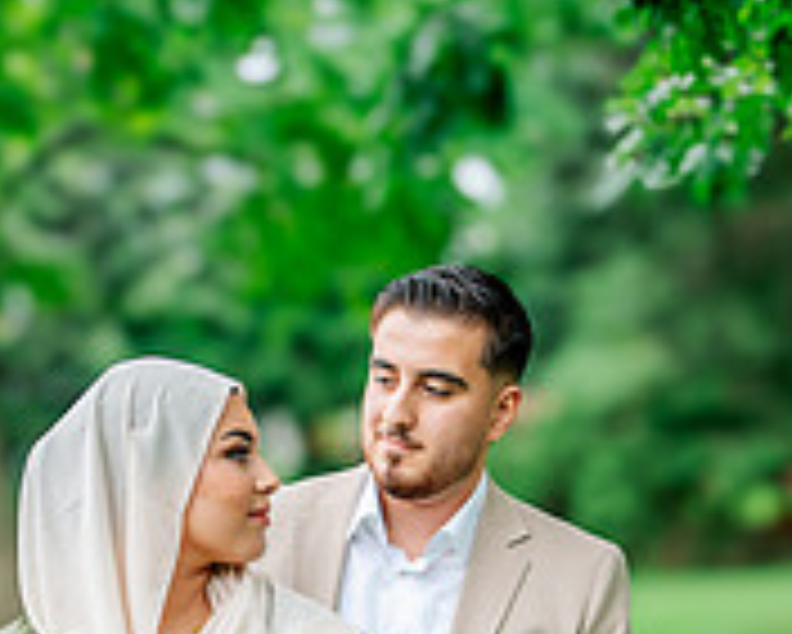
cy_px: 625
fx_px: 1970
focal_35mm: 84
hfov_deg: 22.7
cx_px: 400
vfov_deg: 17.9
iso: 200
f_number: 2
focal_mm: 35
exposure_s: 1/1250
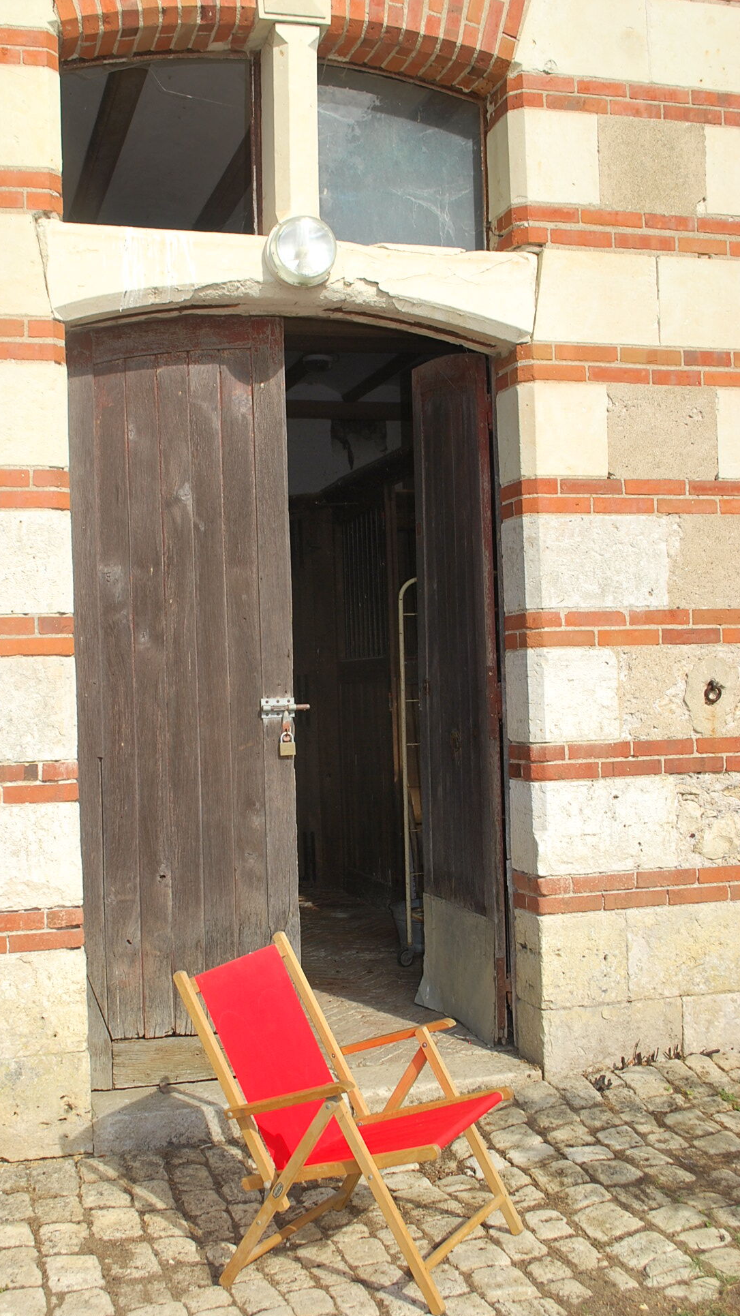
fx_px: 1430
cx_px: 304
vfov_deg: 49.4
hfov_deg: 28.9
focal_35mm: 41
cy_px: 658
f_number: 7.1
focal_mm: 26
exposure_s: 1/200
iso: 100
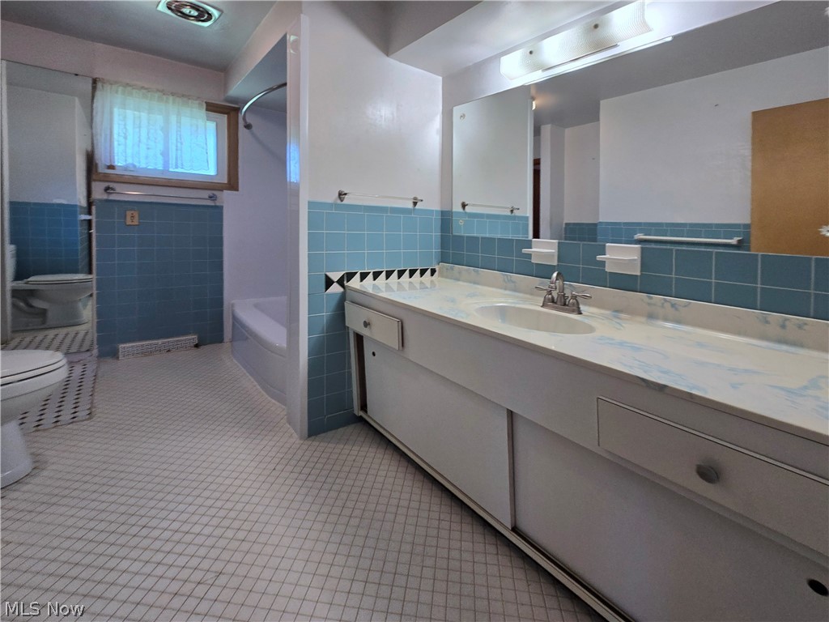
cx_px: 414
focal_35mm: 13
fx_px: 311
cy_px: 311
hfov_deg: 106.2
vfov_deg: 89.9
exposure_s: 1/60
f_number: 2.2
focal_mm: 2.2
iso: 125
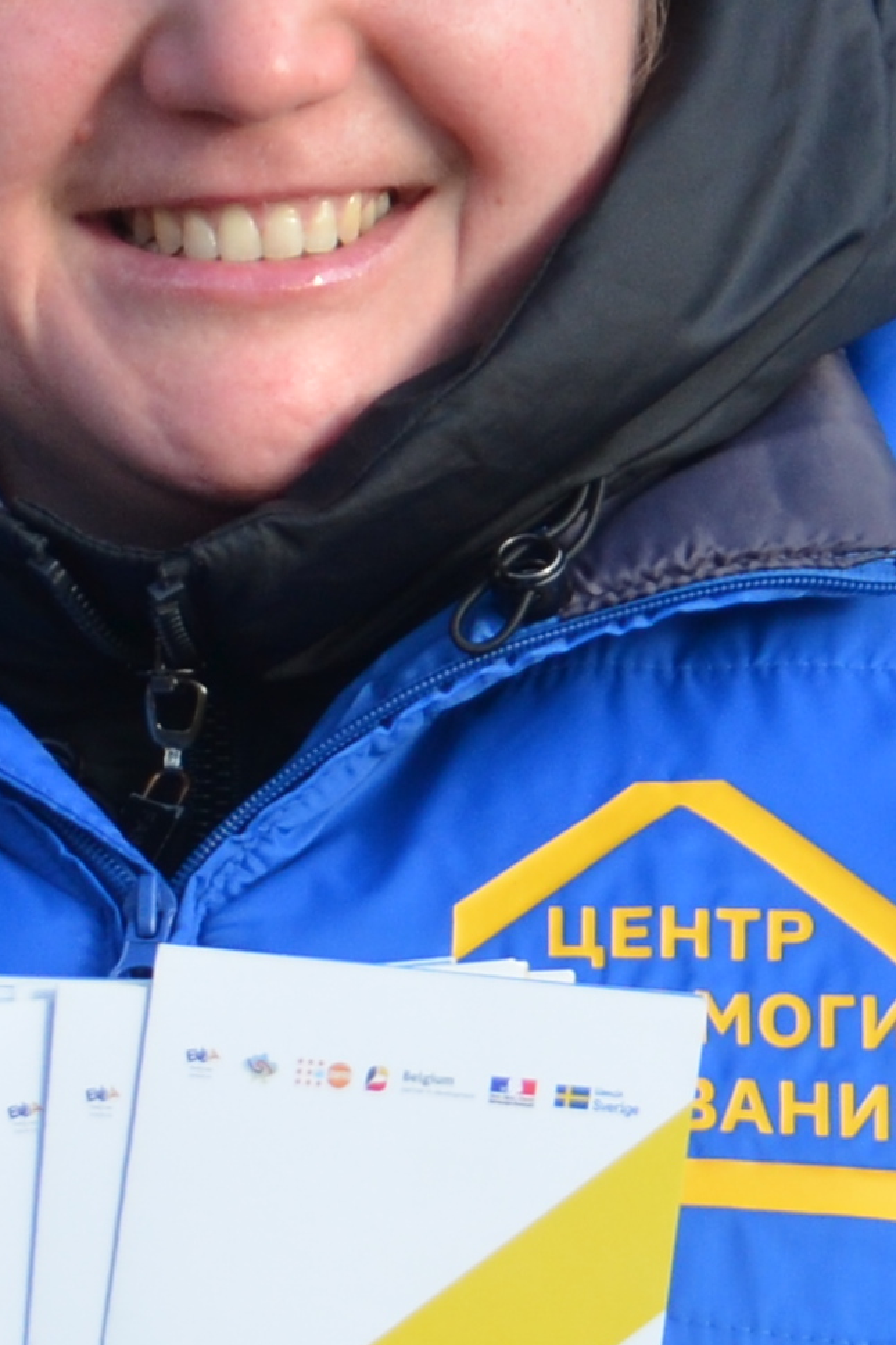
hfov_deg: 4.0
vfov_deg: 6.0
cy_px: 555
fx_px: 12787
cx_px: 627
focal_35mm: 343
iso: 320
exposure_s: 1/500
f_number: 5.6
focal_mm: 45
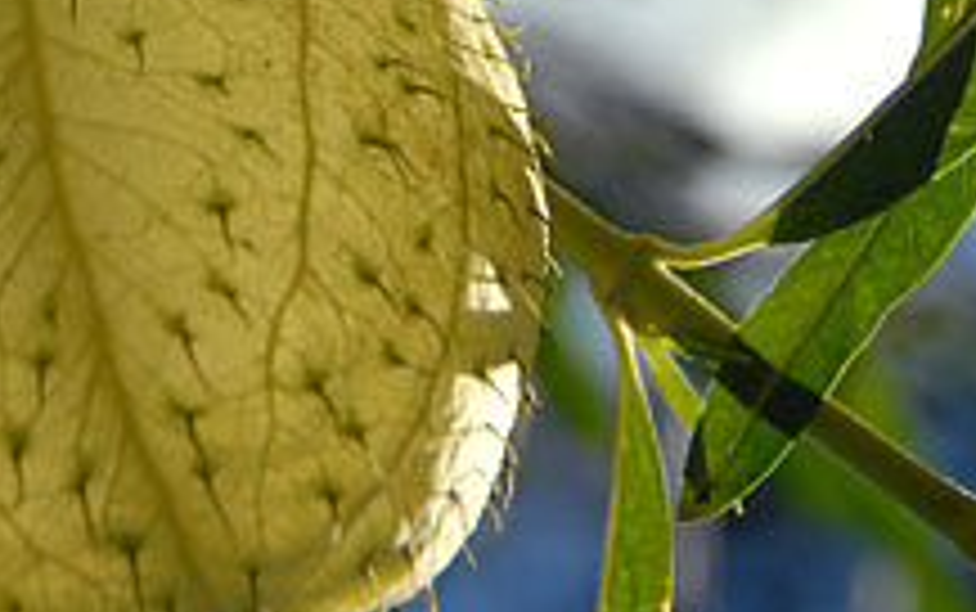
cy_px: -549
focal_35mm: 227
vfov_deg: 5.7
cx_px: 268
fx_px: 6043
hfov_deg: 9.2
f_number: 4.8
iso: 320
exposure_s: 1/750
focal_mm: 52
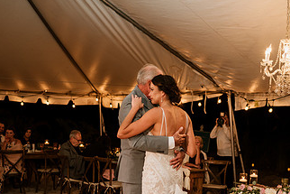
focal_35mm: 63
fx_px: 508
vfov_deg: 21.2
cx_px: 165
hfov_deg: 31.8
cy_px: 169
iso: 500
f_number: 2
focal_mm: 35
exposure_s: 1/160
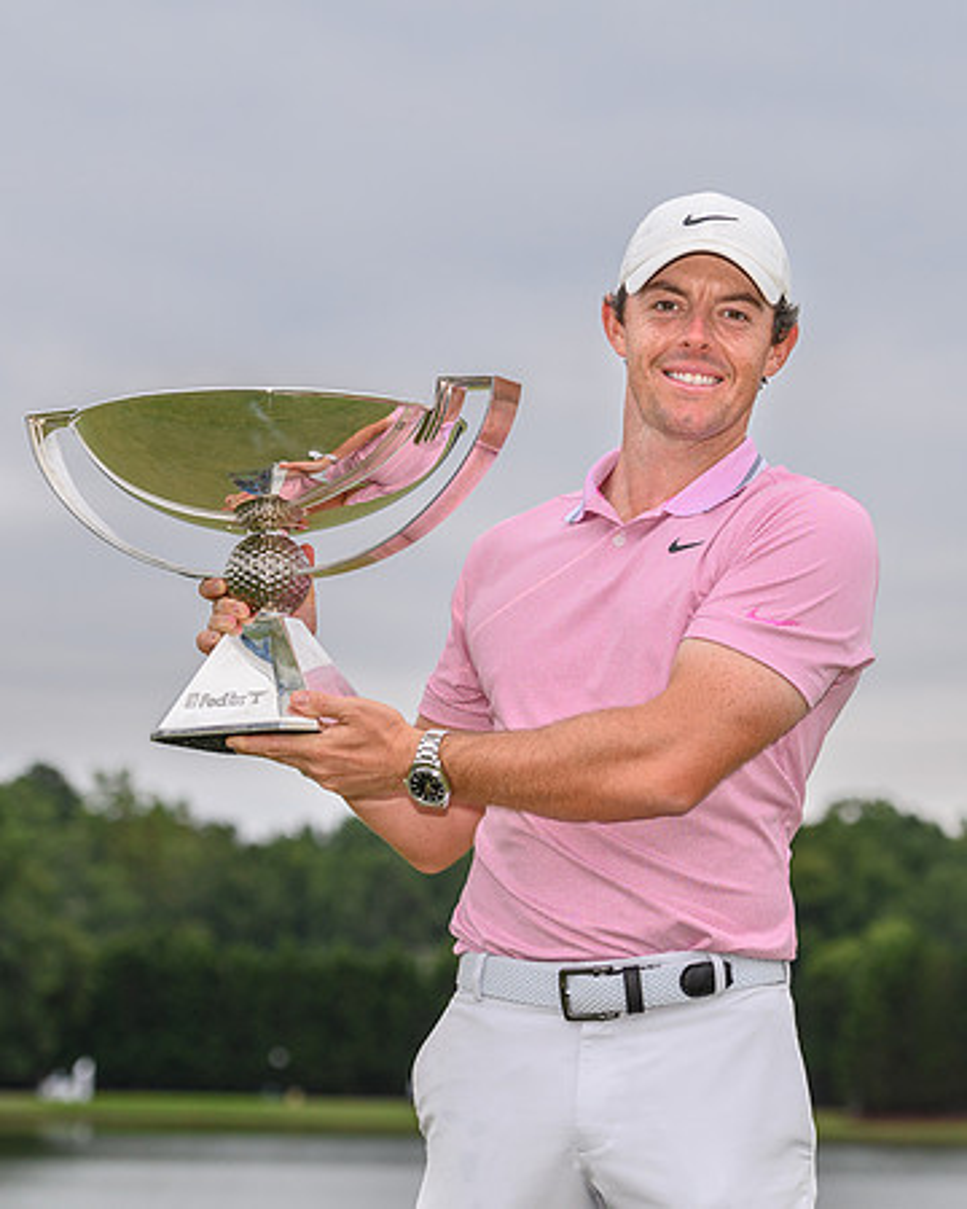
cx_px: 608
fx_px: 4838
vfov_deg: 14.2
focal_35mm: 135
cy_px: 537
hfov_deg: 11.4
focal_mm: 86
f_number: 4
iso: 400
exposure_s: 1/500
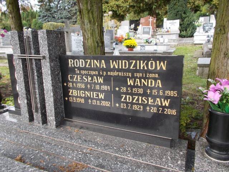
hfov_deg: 67.3
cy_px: 86
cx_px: 114
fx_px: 172
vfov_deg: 53.1
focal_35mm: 26
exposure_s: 1/50
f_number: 3.2
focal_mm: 4.6
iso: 80
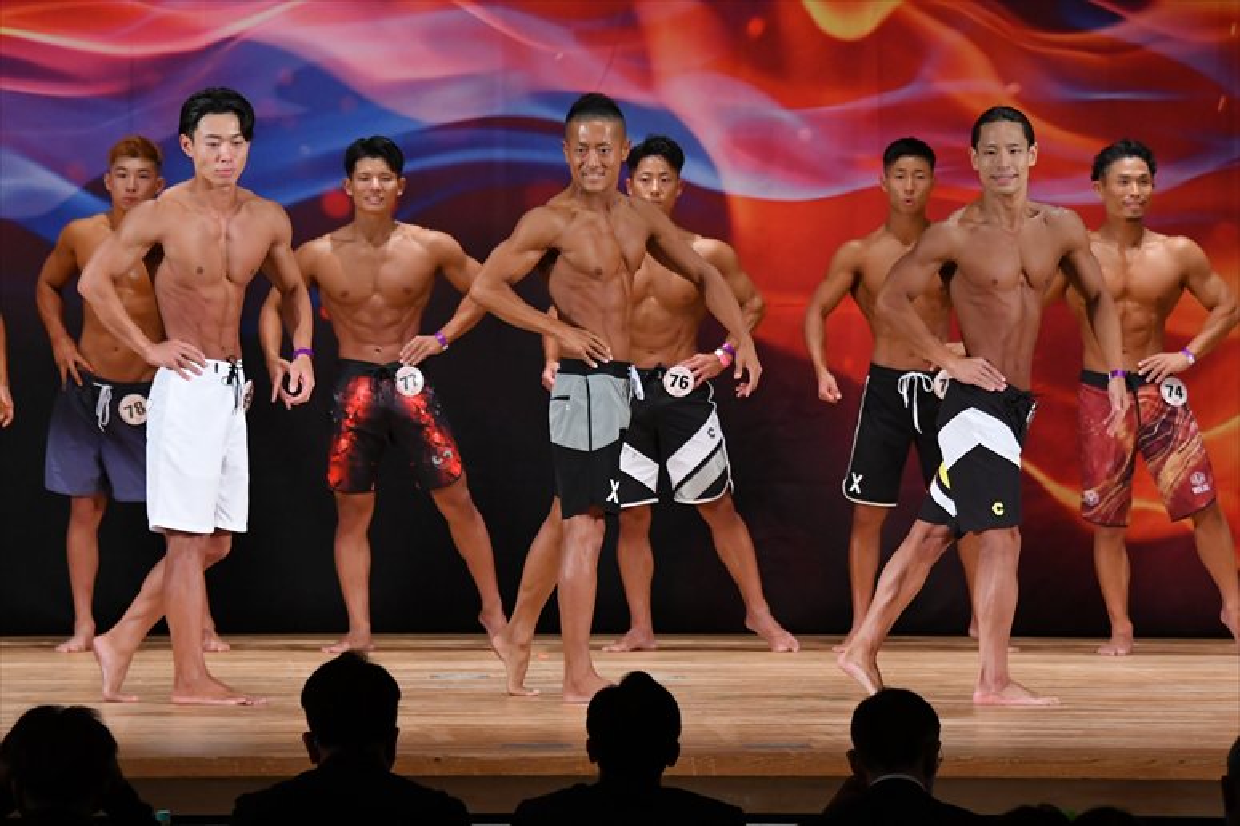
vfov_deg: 6.8
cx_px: 620
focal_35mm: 202
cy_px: 413
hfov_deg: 10.2
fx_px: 6954
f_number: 5.6
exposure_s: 1/400
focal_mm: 135
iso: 3200
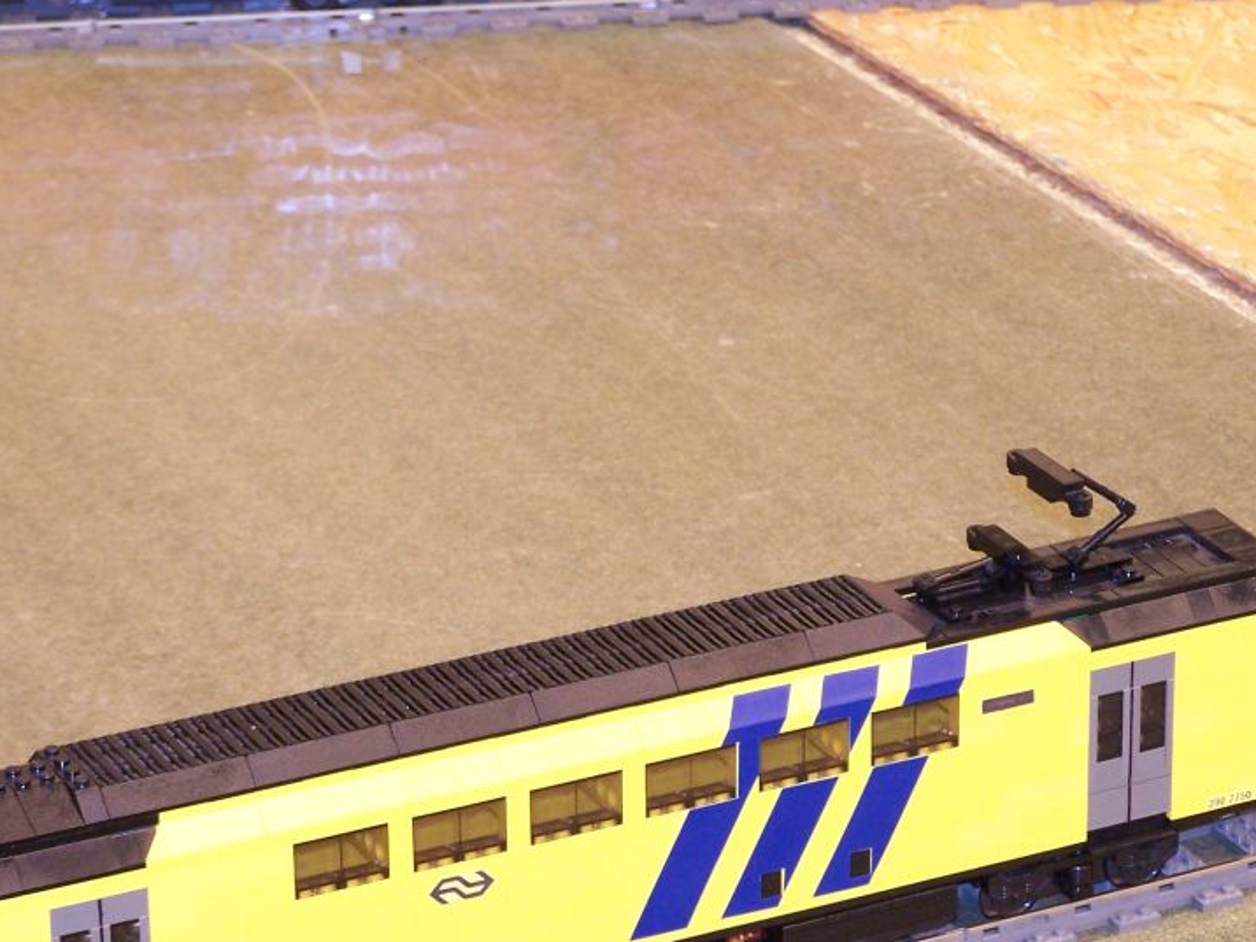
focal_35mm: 183
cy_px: 605
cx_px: 586
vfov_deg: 8.1
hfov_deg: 10.8
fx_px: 6640
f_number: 3.2
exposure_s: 1/4
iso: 140
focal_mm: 21.2
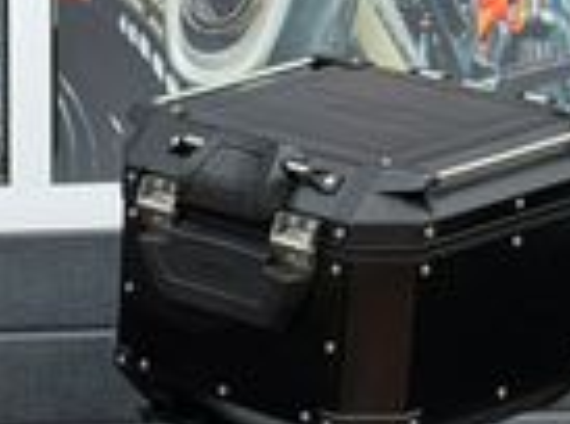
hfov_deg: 8.4
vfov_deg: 6.4
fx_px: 3695
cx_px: -508
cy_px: 831
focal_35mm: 225
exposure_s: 1/1678
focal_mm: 6.76
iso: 80
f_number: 1.78
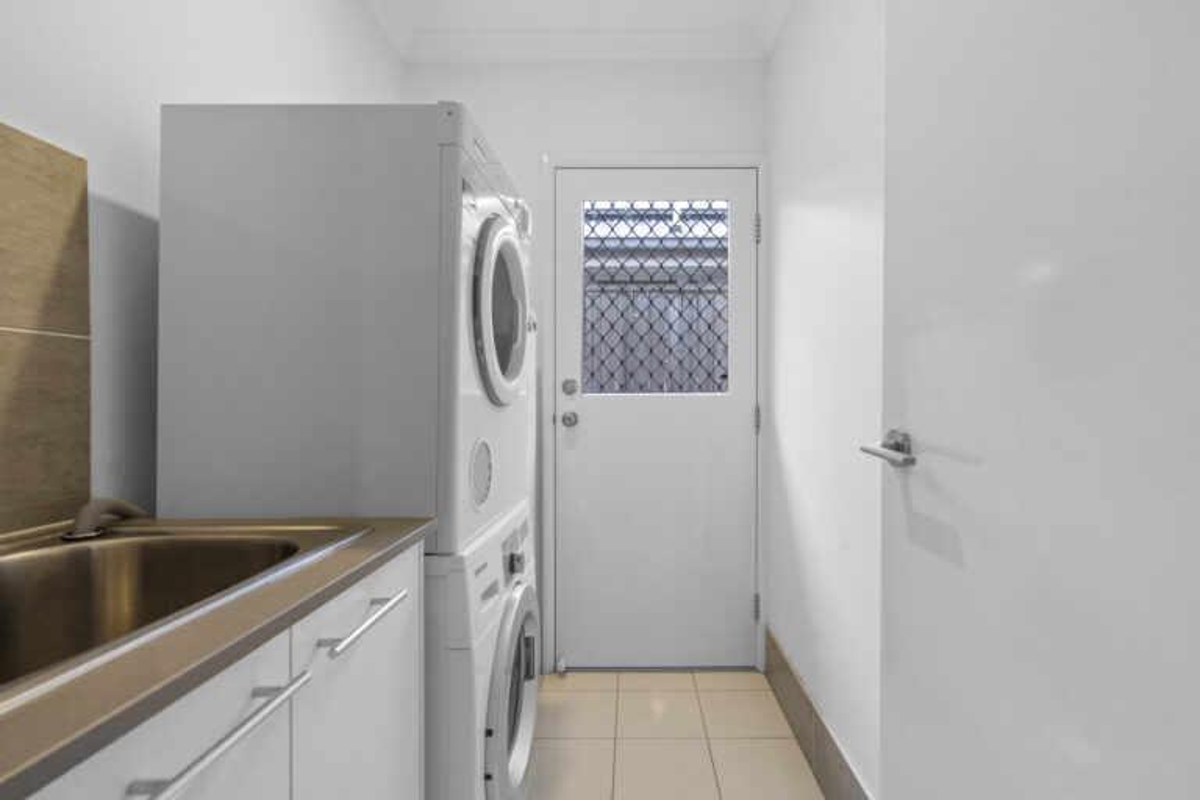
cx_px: 600
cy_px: 400
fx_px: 533
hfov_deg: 96.7
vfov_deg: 73.7
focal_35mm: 16
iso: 800
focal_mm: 16
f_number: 8
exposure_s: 1/5
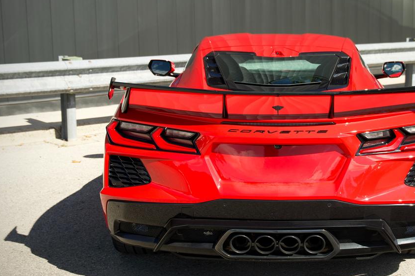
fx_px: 738
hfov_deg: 31.2
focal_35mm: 64
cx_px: 279
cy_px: 142
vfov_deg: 21.2
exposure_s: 1/50
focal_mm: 28
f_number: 2.8
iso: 250
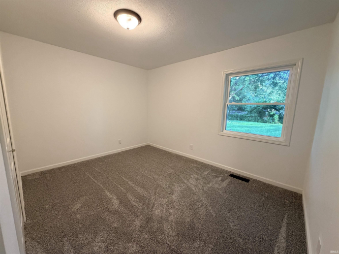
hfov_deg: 102.1
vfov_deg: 85.7
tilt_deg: -7.7
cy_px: 127
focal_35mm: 14
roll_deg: -0.5
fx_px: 137
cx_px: 170
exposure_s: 1/60
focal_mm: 2.22
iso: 320
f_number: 2.2
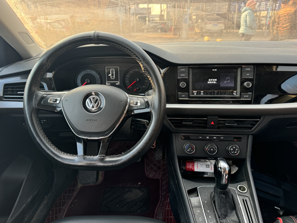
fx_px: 206
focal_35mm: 24
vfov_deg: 56.8
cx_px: 148
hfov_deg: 71.6
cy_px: 112
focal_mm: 6.76
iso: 125
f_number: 1.78
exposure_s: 1/121
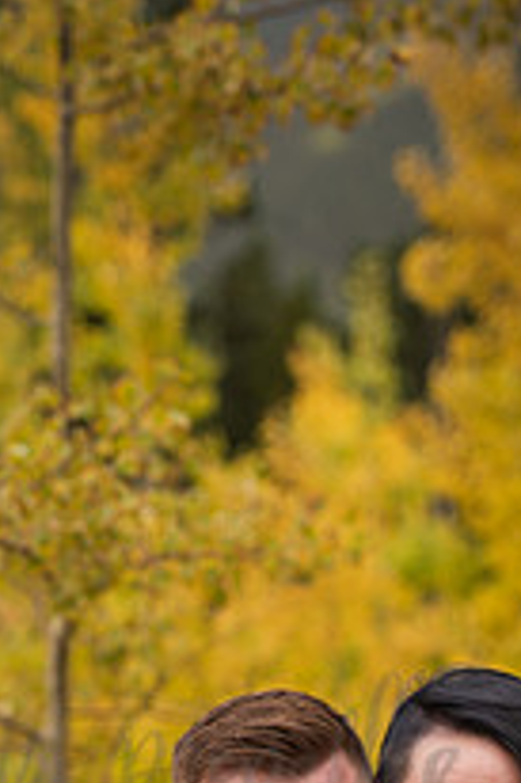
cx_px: 291
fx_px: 2370
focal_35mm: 109
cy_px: 756
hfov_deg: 12.5
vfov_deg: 18.4
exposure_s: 1/200
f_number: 2.5
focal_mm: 50
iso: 160
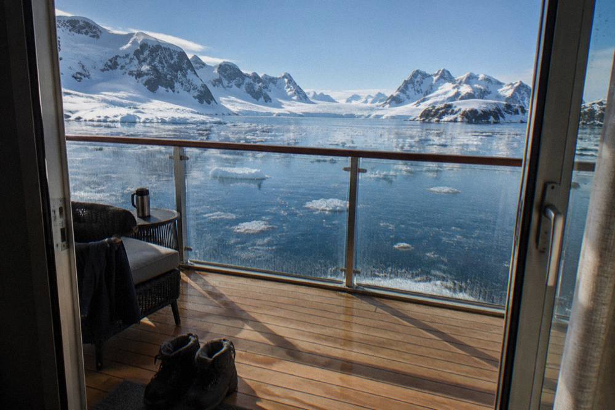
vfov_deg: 53.1
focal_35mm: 24
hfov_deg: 73.8
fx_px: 410
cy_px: 205
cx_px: 308
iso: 400
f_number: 8
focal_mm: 24
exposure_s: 1/500
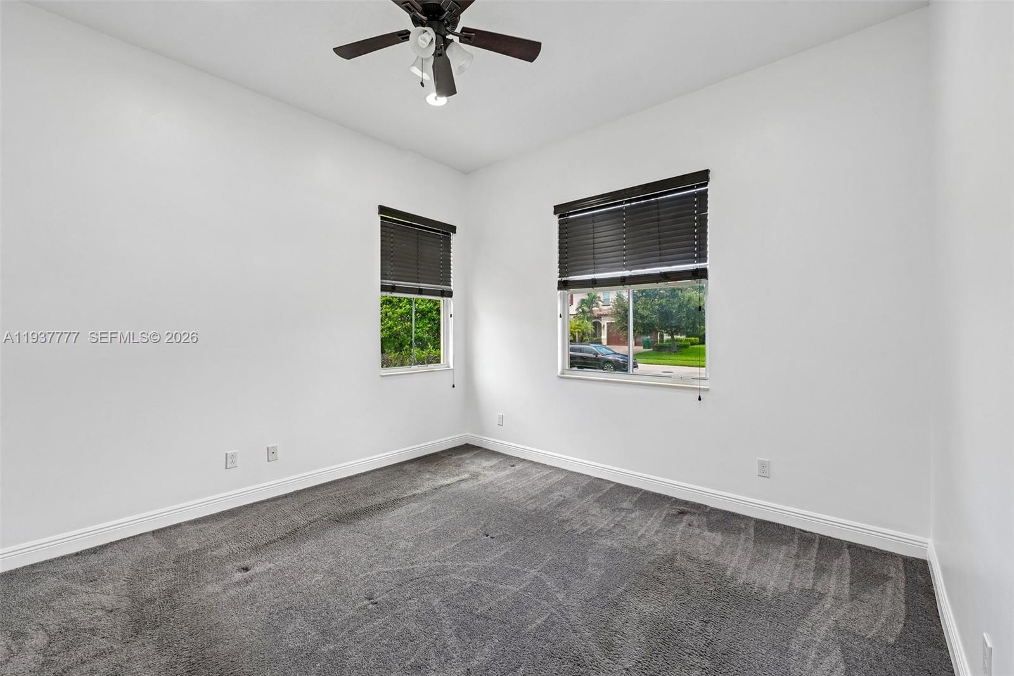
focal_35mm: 14
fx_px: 394
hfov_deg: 104.3
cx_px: 507
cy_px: 338
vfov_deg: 81.2
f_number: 8
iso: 125
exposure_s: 1/13
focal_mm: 14
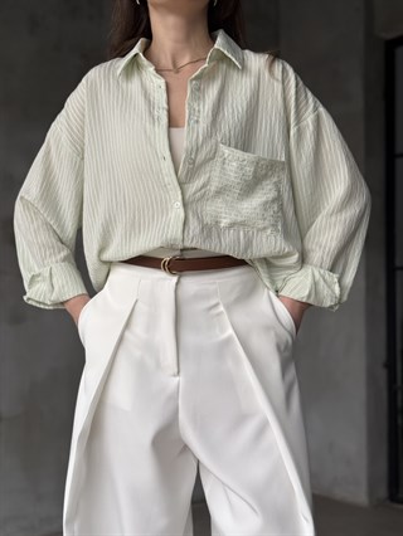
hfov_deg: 30.3
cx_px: 202
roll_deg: -0.6
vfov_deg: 39.6
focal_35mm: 48
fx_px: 744
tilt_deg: +2.8
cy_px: 268
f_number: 1.78
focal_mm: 6.76
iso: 100
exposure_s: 1/88
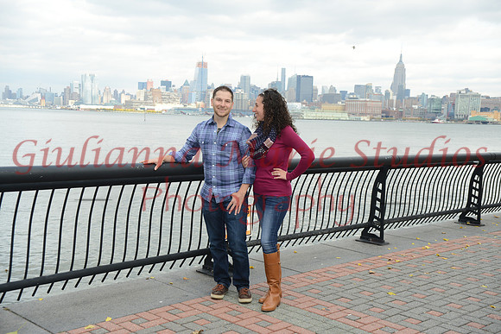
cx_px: 250
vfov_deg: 30.5
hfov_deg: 44.5
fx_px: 612
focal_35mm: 44
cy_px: 167
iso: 400
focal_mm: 44
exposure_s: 1/250
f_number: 8
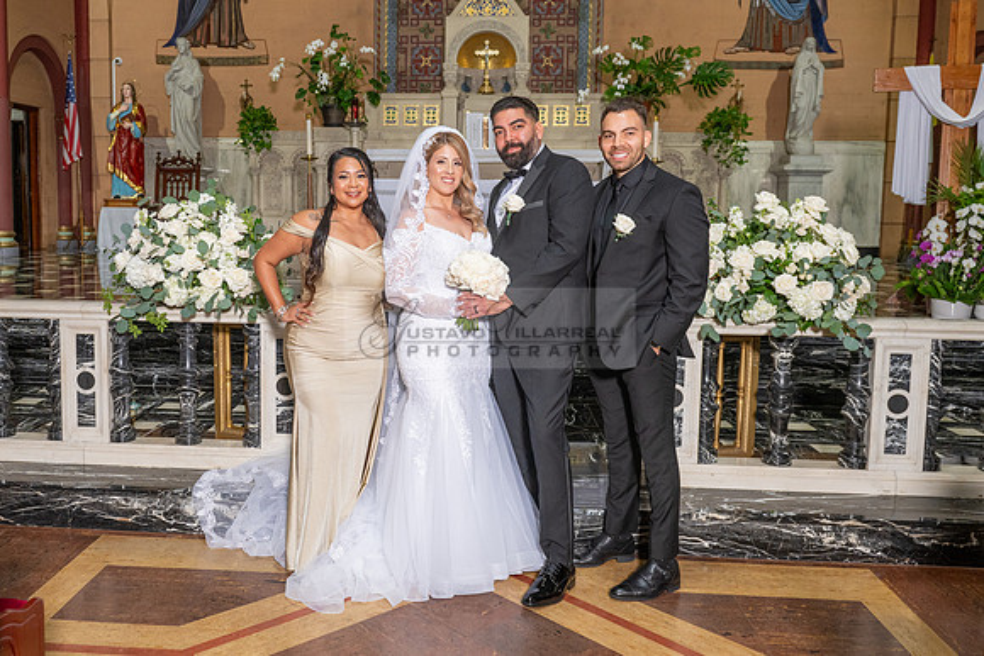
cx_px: 407
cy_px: 283
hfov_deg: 58.9
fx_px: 866
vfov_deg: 41.4
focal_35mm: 32
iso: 800
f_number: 4
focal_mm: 24
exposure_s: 1/200
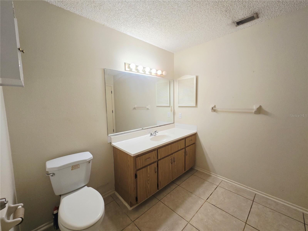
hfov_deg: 106.2
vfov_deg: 89.9
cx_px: 154
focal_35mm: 13
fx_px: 116
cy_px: 116
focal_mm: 2.2
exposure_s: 1/60
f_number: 2.2
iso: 100
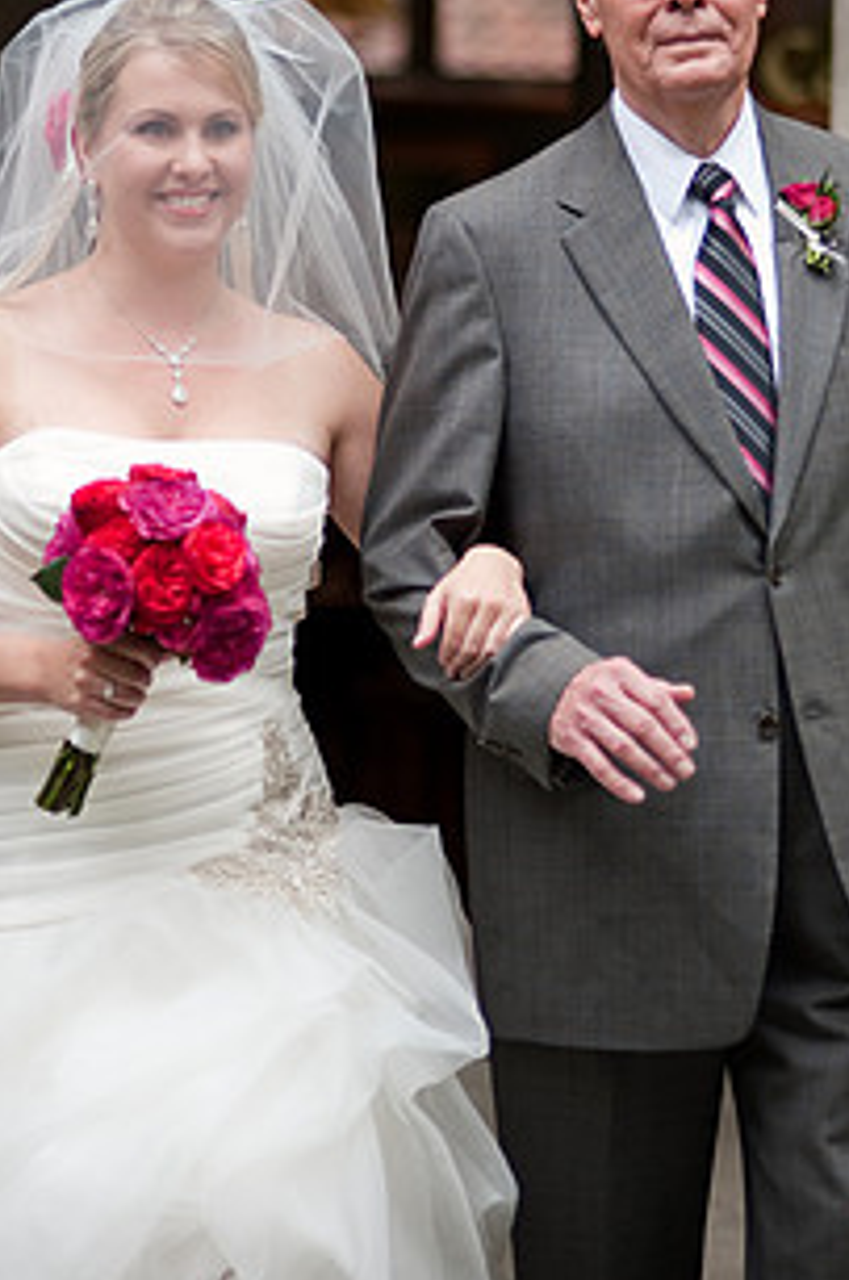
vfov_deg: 16.4
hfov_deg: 10.9
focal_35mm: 125
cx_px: 487
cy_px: 527
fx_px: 4437
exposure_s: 1/500
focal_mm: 85
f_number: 1.8
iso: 400
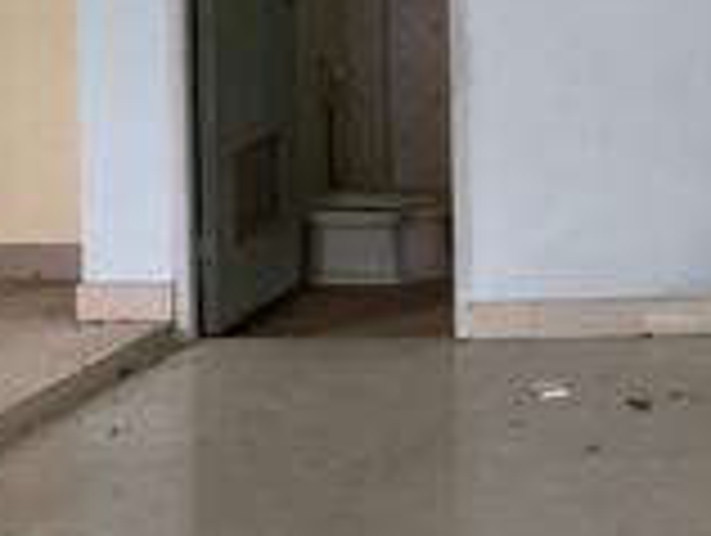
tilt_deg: -2.9
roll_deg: +0.4
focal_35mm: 121
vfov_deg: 12.1
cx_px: 1094
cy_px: -61
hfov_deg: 15.0
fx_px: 2489
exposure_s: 1/50
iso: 250
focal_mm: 3
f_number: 1.8
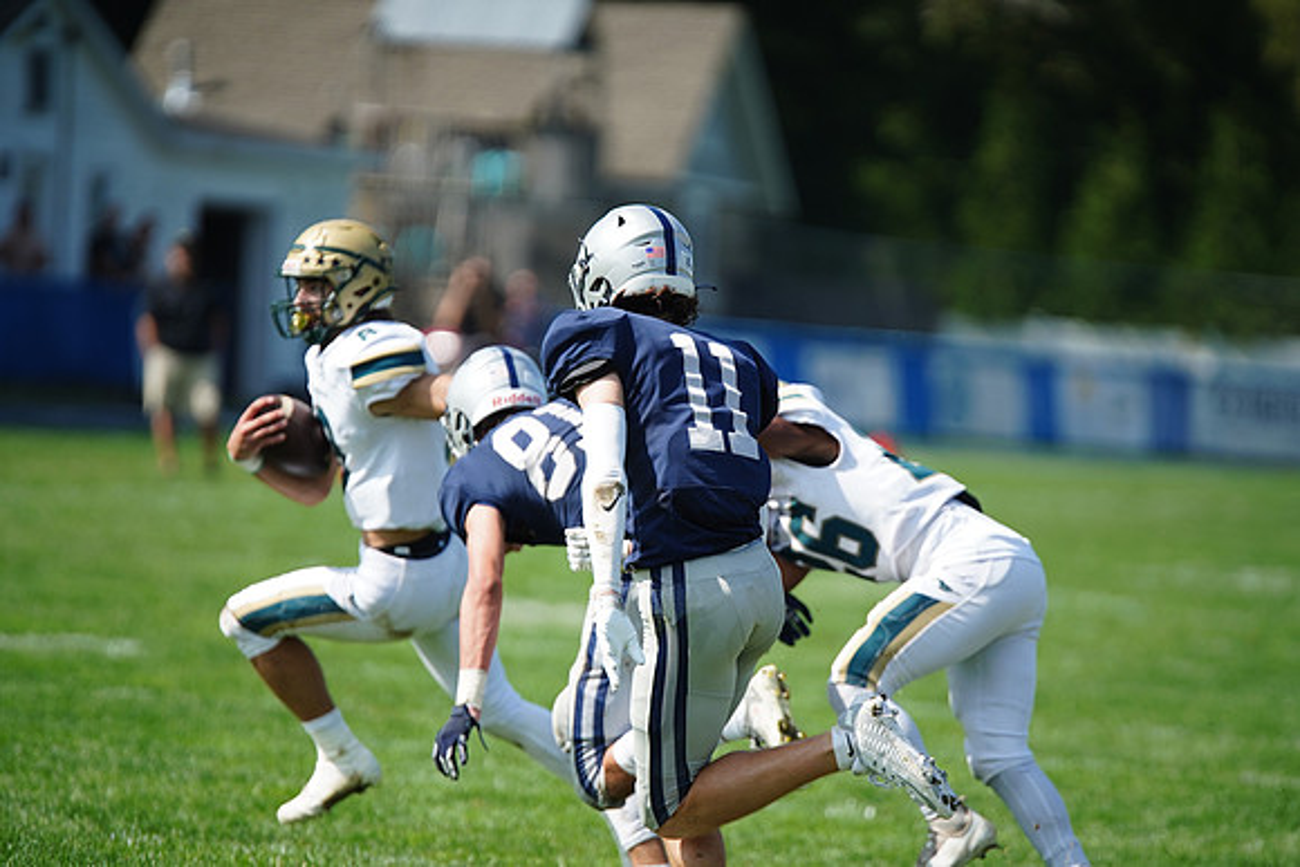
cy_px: 434
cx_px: 650
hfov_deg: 6.9
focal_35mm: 300
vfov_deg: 4.6
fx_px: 10835
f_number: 2.8
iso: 400
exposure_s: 1/4000
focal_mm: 300
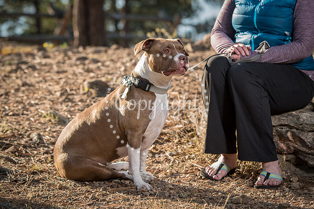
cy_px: 96
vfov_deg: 8.4
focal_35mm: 164
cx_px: 234
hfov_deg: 12.5
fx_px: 1432
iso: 50
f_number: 4
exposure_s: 1/200
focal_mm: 110
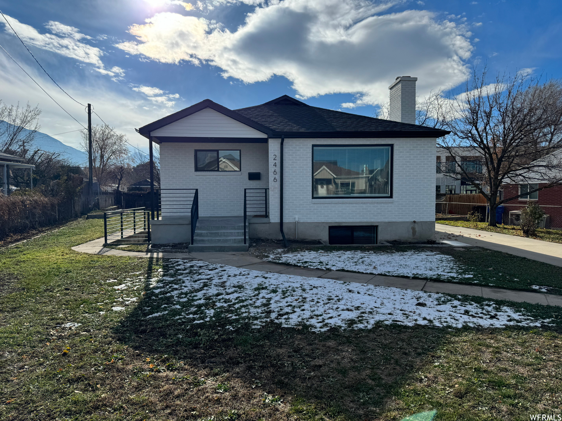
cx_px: 281
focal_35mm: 24
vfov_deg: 56.8
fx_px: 390
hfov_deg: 71.6
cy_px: 210
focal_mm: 6.86
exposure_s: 1/7937
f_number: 1.78
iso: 80
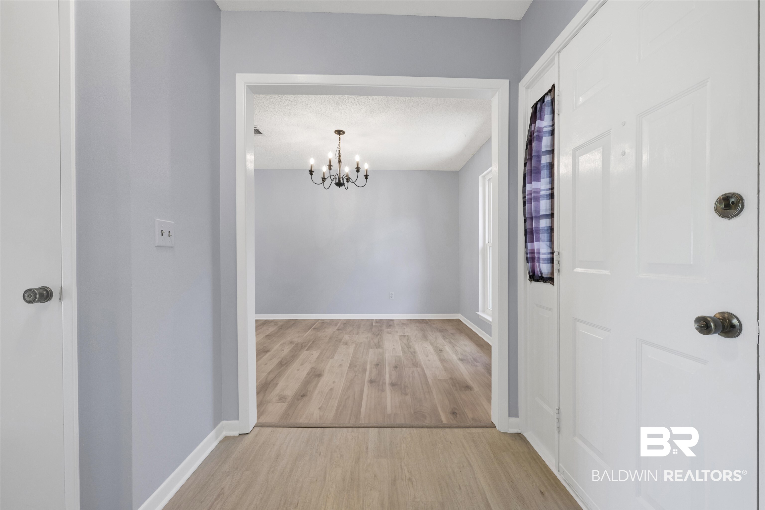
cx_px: 382
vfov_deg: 79.2
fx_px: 308
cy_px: 255
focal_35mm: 14
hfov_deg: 102.3
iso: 400
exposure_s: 1/10
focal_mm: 14.5
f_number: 11
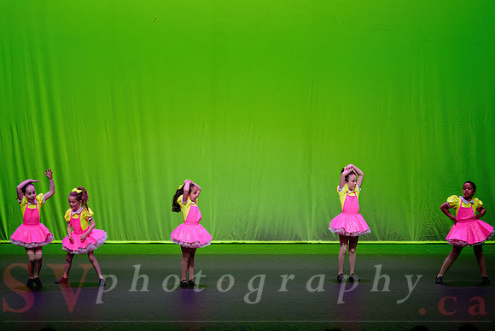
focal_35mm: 112
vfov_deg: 12.2
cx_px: 220
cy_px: 150
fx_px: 1539
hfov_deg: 18.3
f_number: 2.8
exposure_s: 1/400
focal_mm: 100
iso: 1250
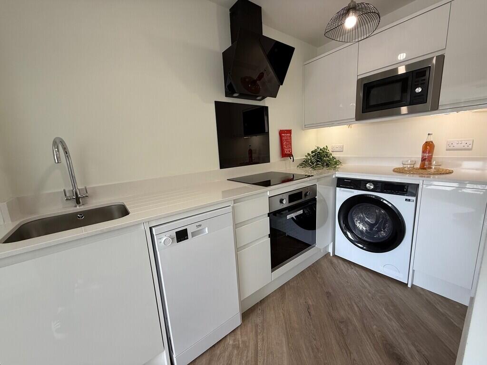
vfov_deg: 85.7
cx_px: 244
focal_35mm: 14
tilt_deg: -9.4
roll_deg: +4.2
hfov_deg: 102.1
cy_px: 182
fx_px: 197
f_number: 2.2
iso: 100
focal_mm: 2.22
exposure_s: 1/99
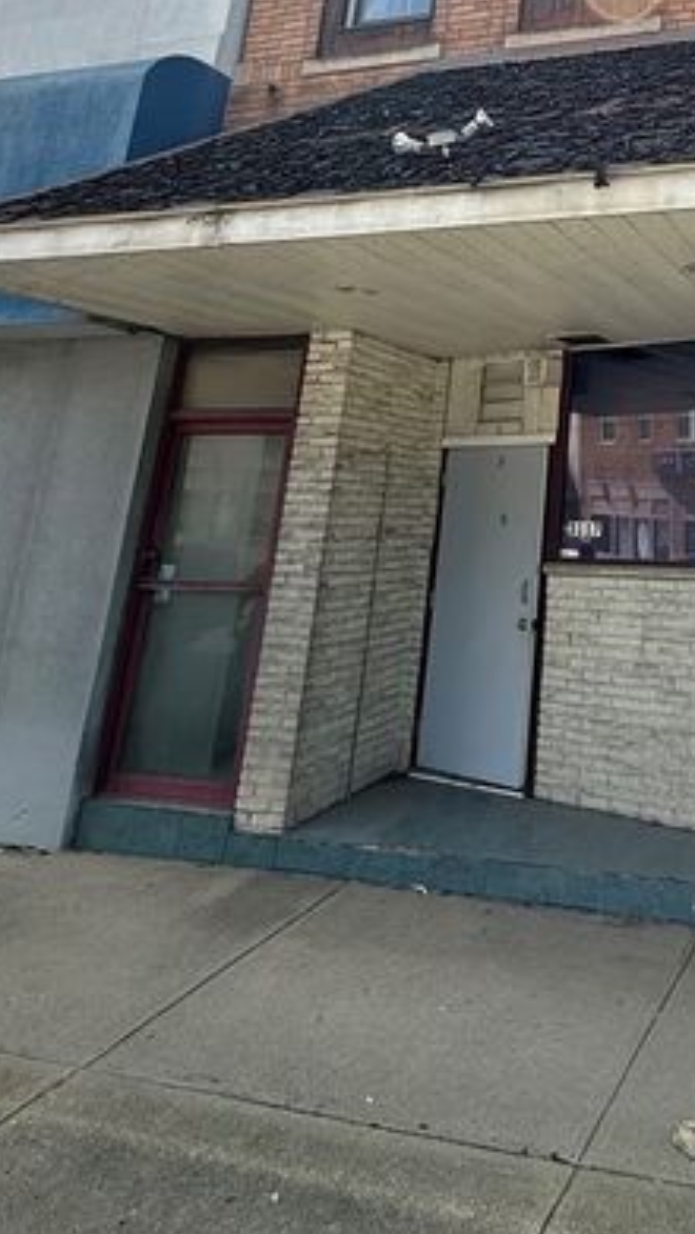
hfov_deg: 38.5
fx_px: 852
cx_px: 720
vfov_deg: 66.5
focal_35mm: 26
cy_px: 279
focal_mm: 2.22
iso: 50
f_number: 2.2
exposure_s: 1/1050
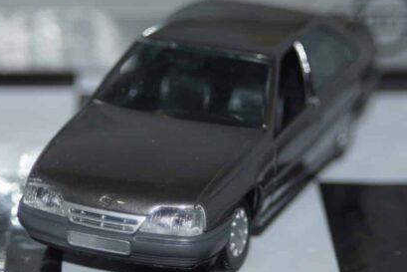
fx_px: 1990
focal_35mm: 176
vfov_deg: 7.8
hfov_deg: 11.7
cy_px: 170
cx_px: 180
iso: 200
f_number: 5.6
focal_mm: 80
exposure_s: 1/60
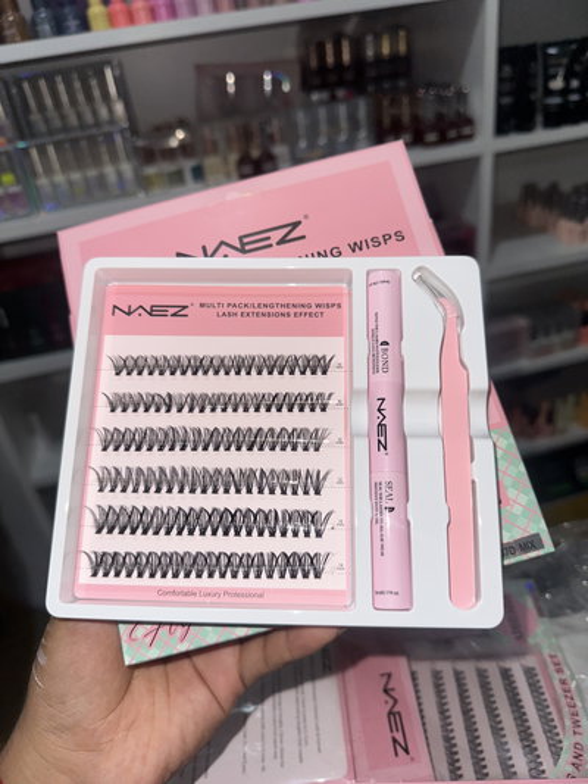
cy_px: 392
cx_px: 294
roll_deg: +7.7
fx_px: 543
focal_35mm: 24
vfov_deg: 71.6
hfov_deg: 56.8
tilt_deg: -29.6
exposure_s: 1/611
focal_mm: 6.86
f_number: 1.78
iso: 50
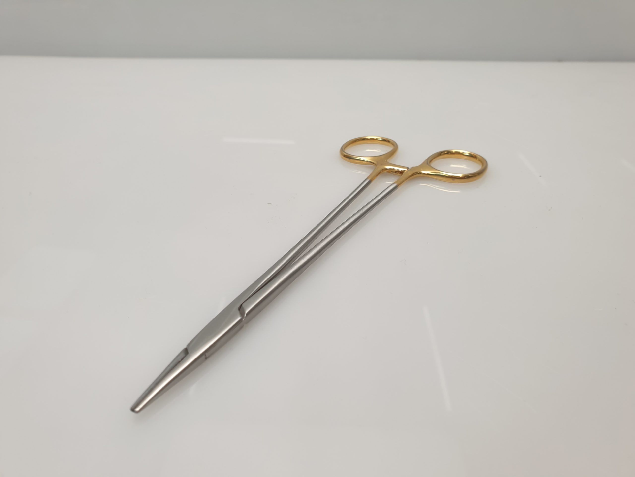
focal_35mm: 26
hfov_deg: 67.3
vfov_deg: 53.1
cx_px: 318
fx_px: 477
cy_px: 238
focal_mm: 4.3
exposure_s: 1/50
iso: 64
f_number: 2.4
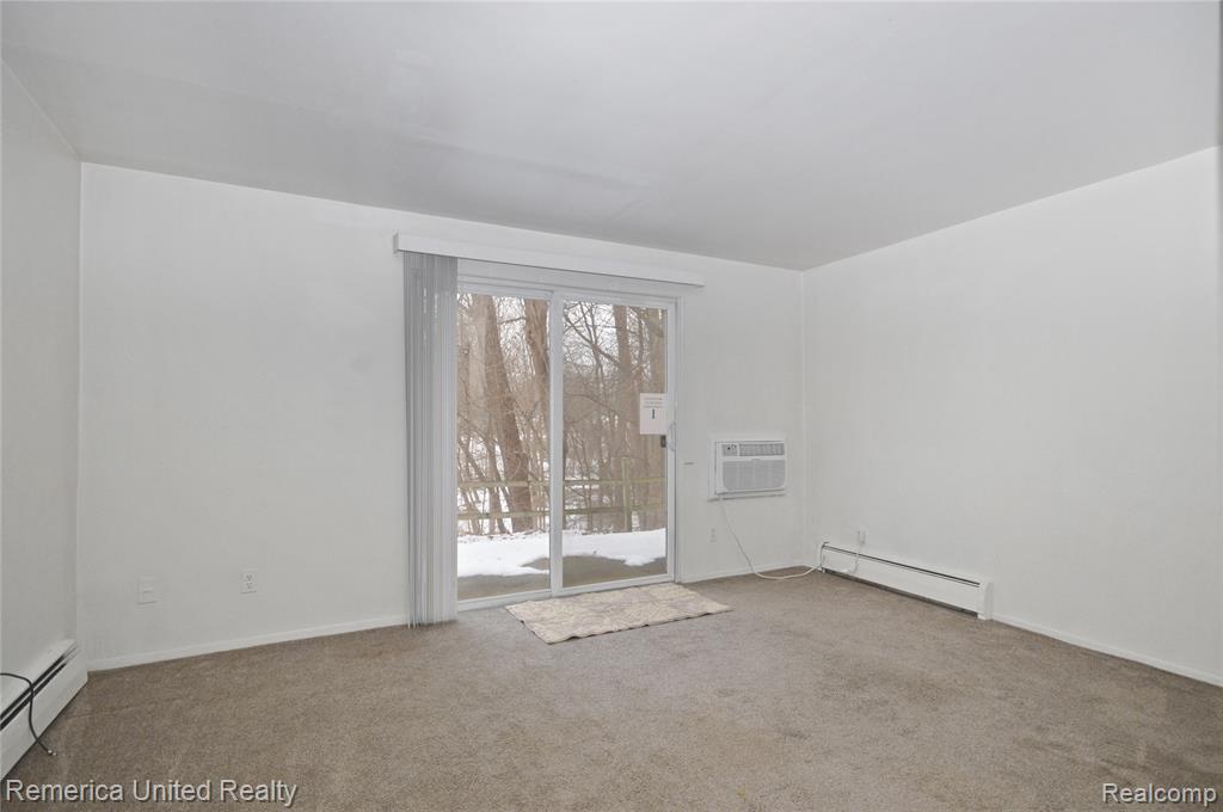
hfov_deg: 92.5
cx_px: 612
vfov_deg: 69.5
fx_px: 585
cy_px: 406
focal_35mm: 17
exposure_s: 1/60
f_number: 7.1
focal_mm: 11.5
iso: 200
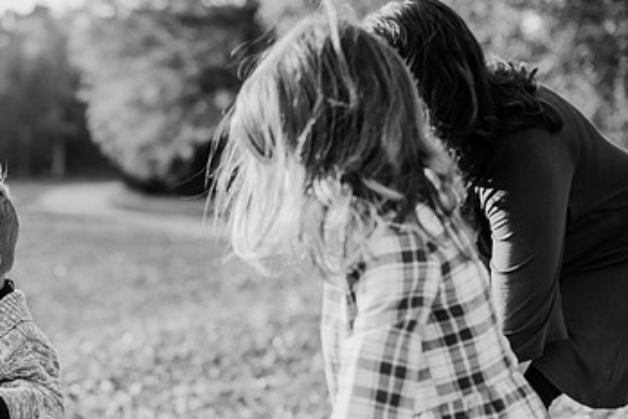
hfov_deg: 24.1
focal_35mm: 83
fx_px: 1448
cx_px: 126
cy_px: 281
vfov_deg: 16.4
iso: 500
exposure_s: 1/1000
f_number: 2.8
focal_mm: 50
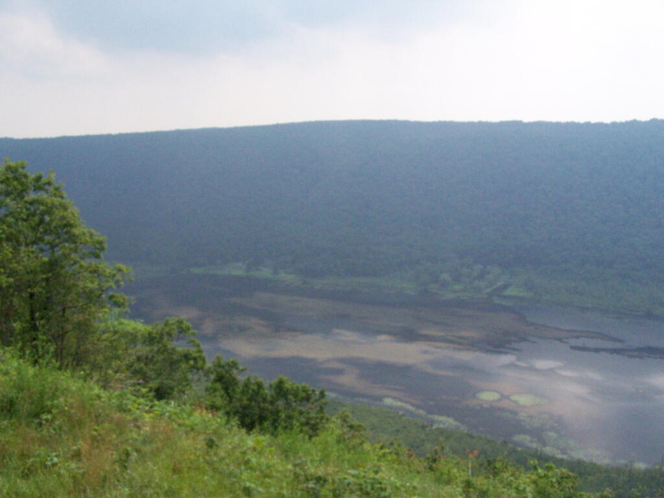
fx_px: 729
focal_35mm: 38
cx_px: 332
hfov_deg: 49.0
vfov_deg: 37.7
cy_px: 249
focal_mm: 6.3
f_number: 5.6
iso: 400
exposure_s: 1/1600
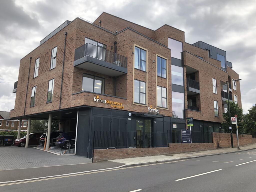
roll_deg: -1.2
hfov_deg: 63.4
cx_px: 128
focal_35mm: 28
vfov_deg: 49.7
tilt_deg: +11.1
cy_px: 96
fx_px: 207
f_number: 1.8
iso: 20
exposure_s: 1/1230
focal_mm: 3.99
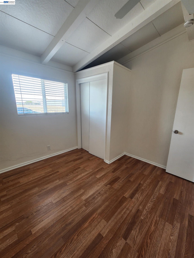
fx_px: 97
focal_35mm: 13
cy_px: 129
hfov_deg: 89.9
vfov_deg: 106.2
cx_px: 97
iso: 125
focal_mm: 2.2
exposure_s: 1/60
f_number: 2.2
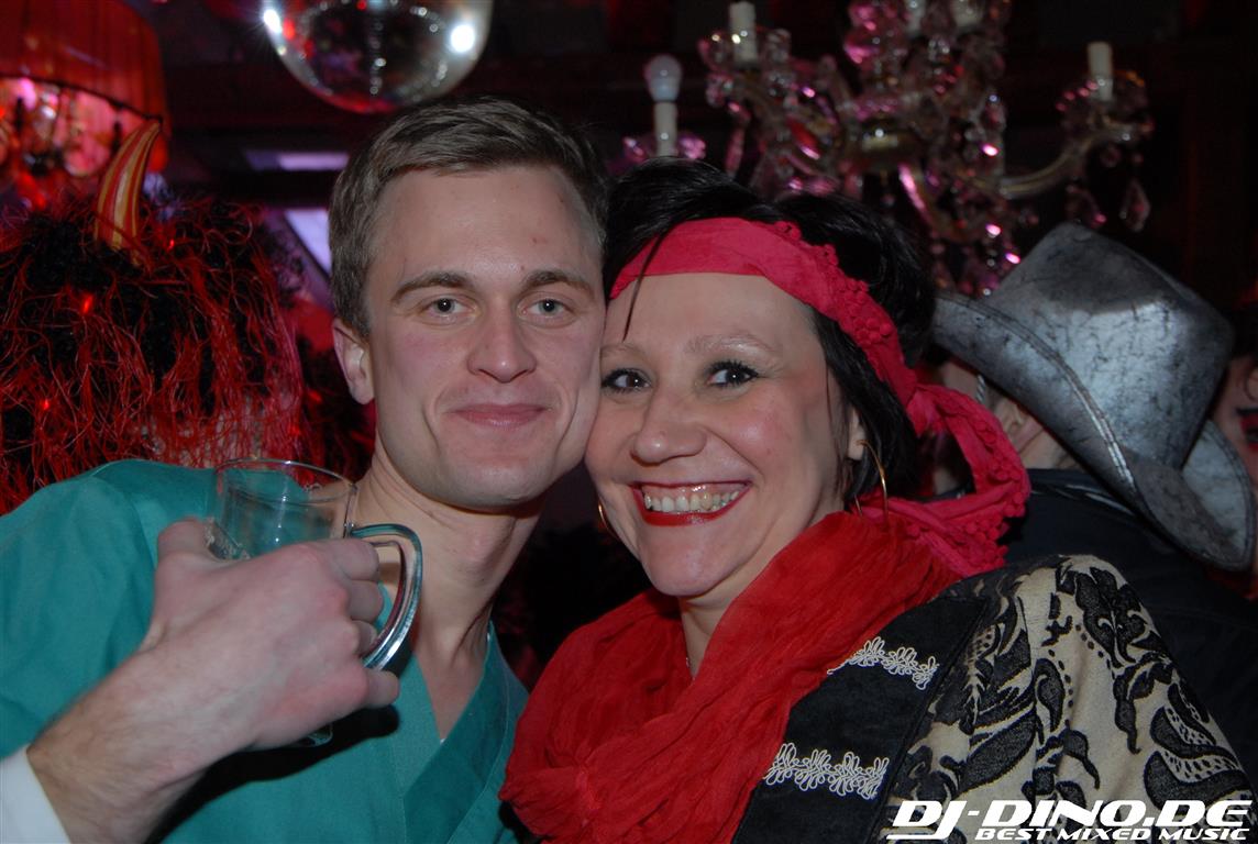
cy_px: 422
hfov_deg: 41.0
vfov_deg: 28.2
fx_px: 1681
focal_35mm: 48
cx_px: 629
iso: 400
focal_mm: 32
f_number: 5.6
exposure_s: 1/10
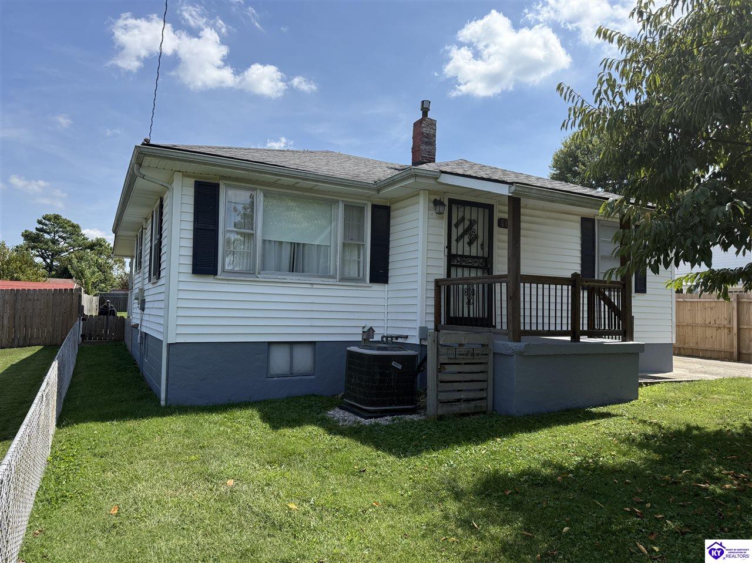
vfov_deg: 56.8
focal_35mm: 24
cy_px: 282
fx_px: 521
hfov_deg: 71.6
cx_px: 376
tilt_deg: +3.5
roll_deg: -1.8
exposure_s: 1/4673
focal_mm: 6.76
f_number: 1.78
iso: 100
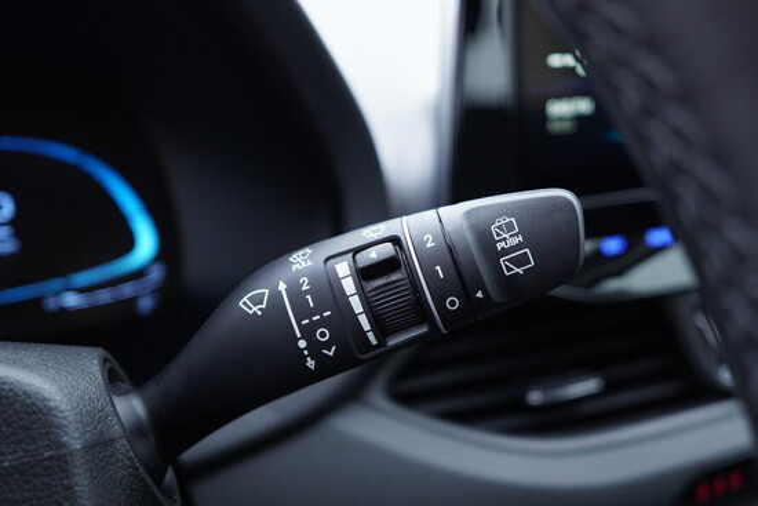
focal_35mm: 36
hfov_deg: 53.1
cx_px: 379
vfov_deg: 36.9
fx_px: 758
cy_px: 253
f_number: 2.8
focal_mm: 24
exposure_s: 1/40
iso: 400
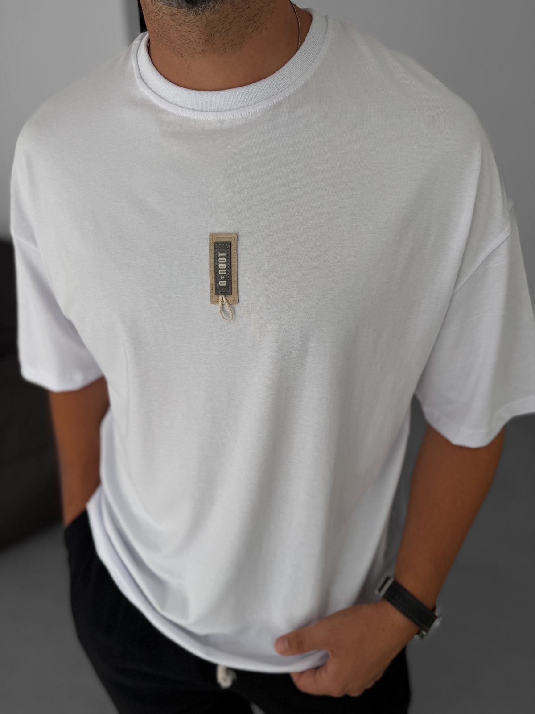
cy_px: 357
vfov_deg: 71.6
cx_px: 268
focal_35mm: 24
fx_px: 495
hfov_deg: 56.8
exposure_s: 1/380
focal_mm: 6.76
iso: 80
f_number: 1.8
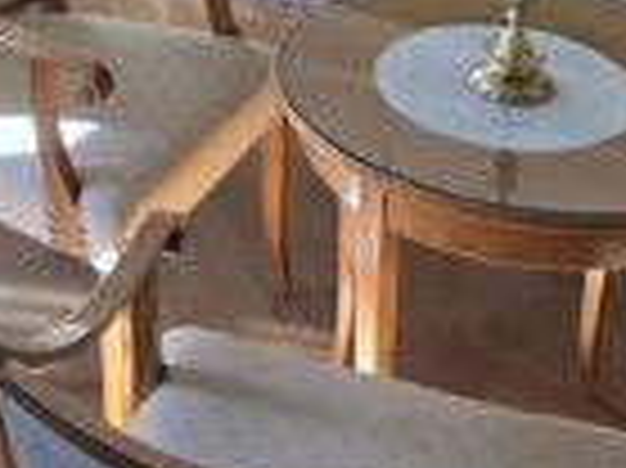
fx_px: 1301
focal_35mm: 72
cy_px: -158
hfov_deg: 26.6
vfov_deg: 18.8
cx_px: 126
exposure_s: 1/50
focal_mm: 2.2
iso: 64
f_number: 2.2
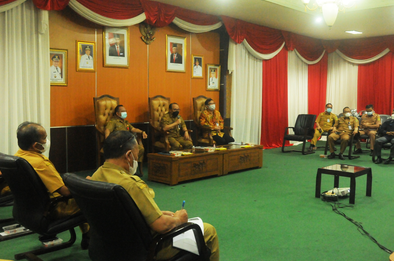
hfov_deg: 51.9
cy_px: 121
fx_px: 404
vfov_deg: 35.8
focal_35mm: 37
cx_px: 193
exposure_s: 1/25
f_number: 6.3
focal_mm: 20
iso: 3200
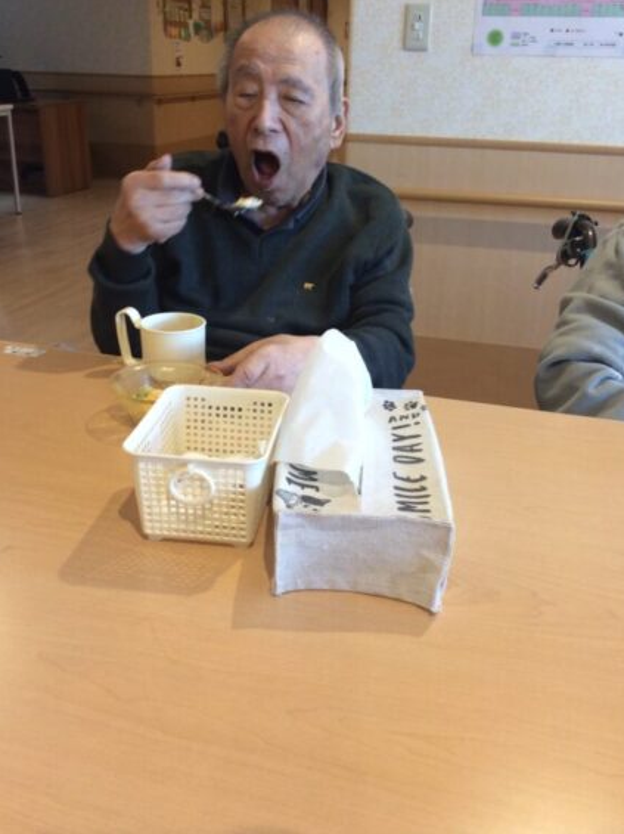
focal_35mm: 34
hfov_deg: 41.7
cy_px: 394
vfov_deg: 54.0
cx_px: 306
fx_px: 818
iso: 50
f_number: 2.4
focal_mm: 3.3
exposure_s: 1/24
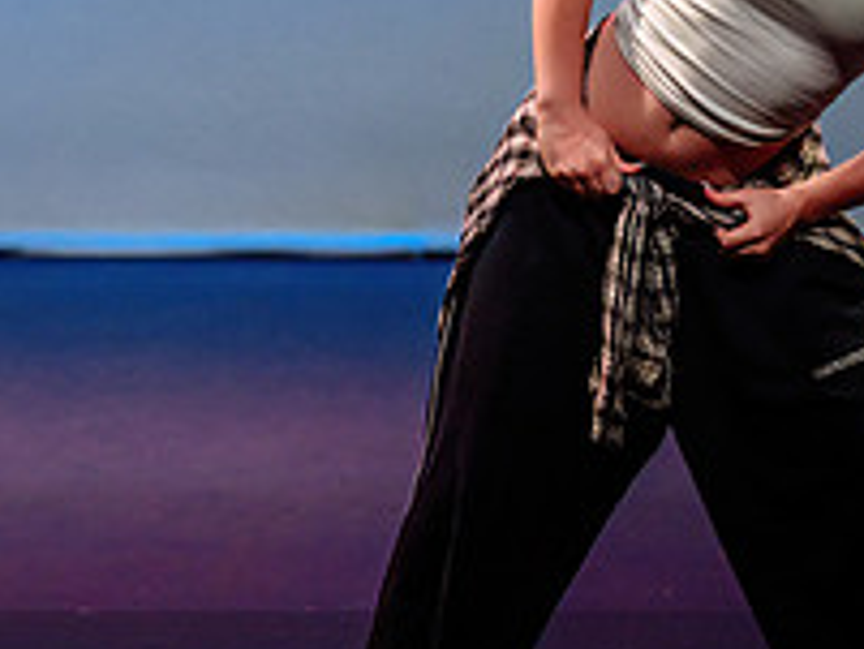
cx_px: -66
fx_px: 13561
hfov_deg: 3.6
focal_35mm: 543
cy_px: 131
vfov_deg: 2.7
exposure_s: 1/500
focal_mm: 150
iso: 1600
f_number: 2.8
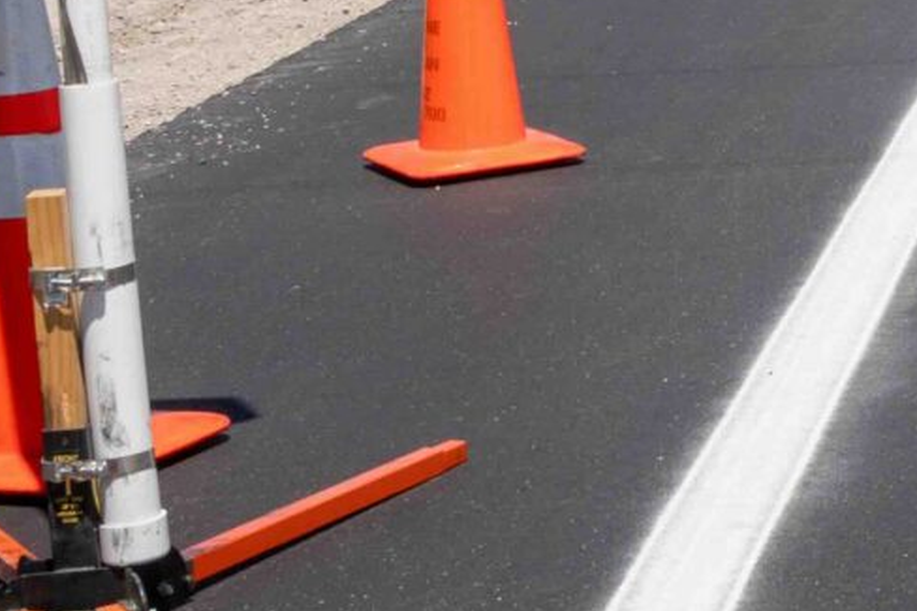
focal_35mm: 126
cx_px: 1810
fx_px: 3208
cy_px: -304
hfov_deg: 13.9
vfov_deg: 10.5
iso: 320
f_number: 18
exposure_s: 1/250
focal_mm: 24
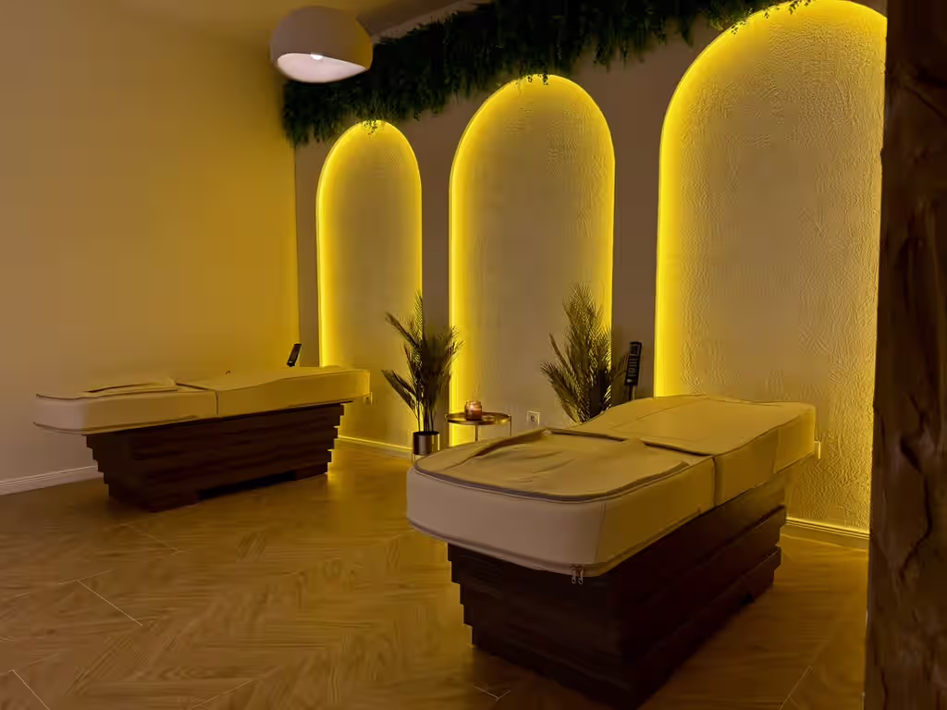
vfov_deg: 56.8
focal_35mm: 24
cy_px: 355
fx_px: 657
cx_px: 474
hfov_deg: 71.6
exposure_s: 1/100
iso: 250
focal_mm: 6.76
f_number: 1.78
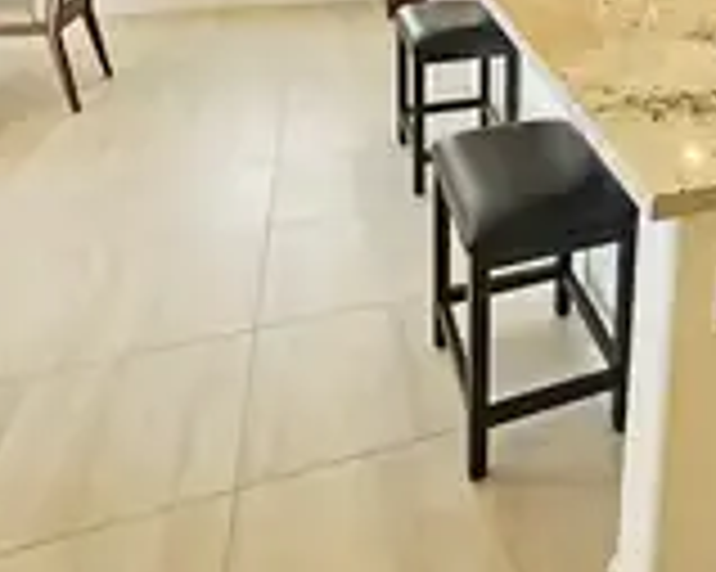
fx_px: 678
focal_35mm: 32
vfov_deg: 38.3
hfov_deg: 50.5
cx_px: 621
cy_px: -50
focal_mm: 2.2
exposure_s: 1/60
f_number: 2.2
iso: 64
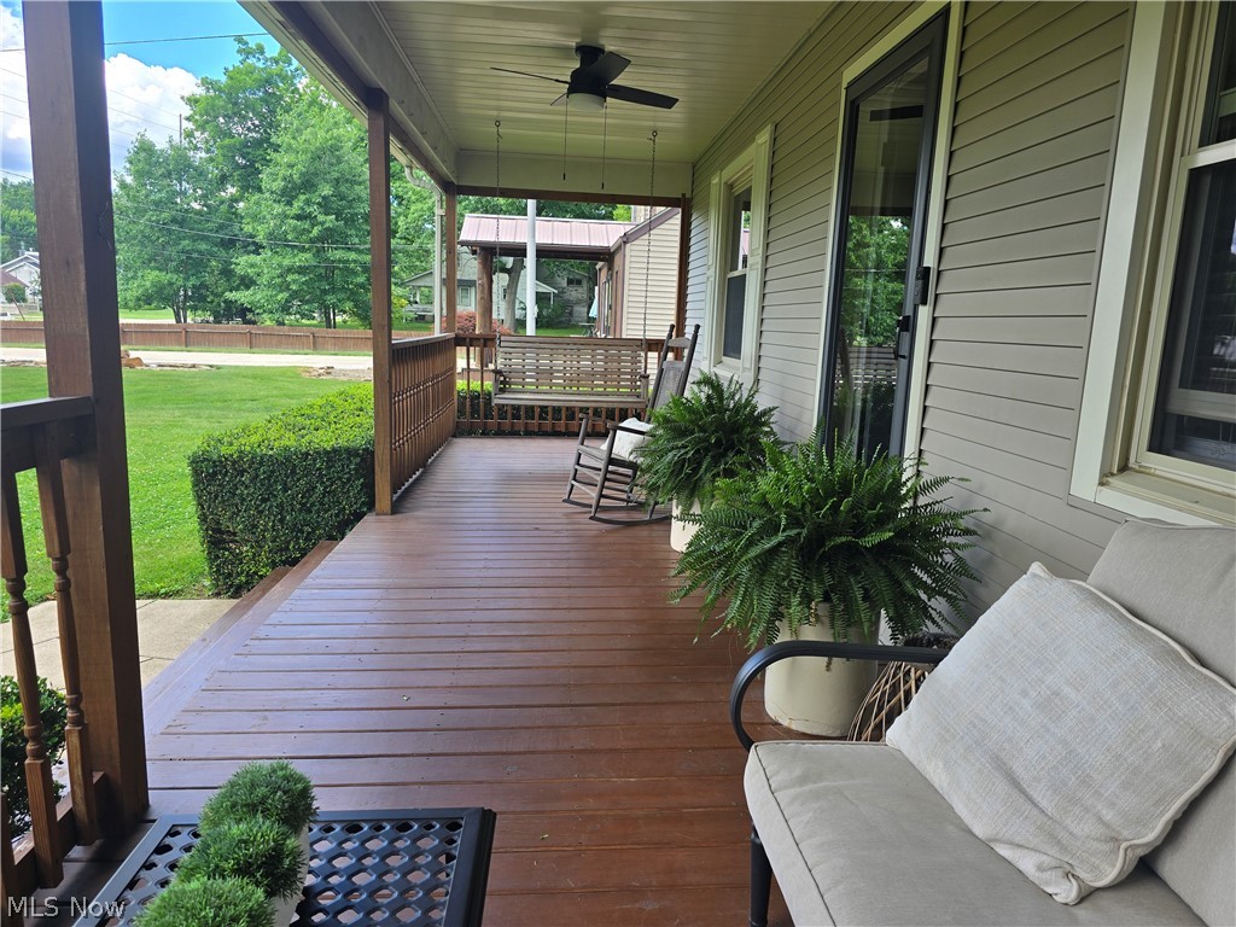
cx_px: 618
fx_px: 821
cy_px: 464
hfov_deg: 73.9
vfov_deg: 58.9
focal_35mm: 23
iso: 20
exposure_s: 1/180
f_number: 1.7
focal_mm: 6.3
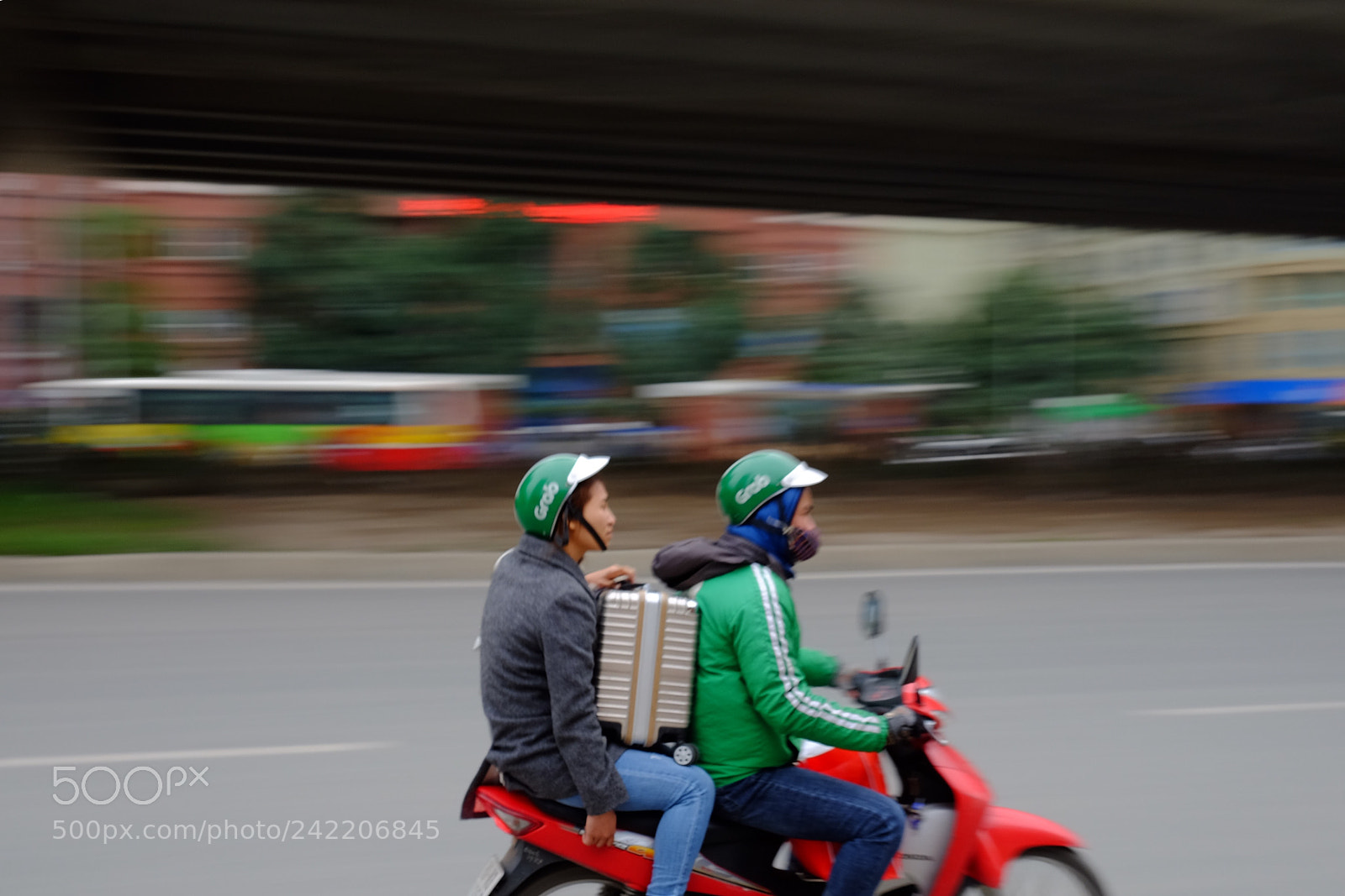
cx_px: 672
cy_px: 448
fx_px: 1308
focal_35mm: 35
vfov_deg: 37.9
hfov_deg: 54.4
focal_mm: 23
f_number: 8
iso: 200
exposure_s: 1/40
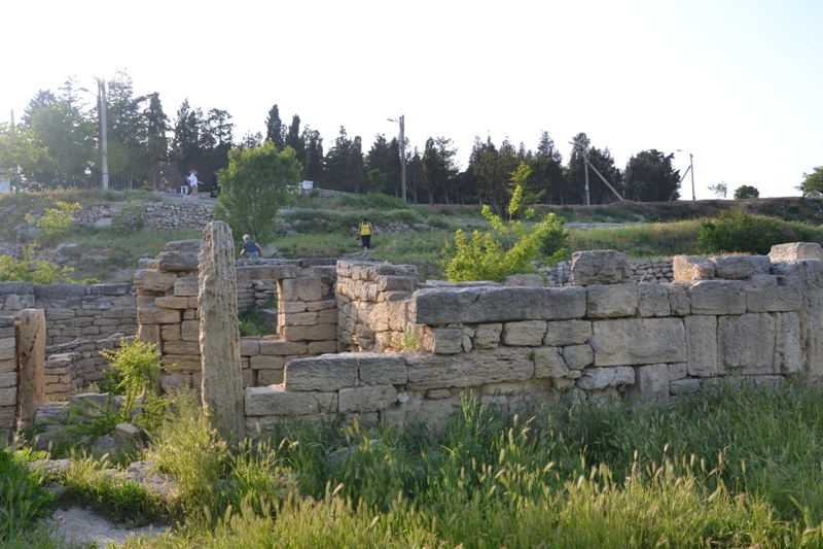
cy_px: 274
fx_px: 754
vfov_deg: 40.0
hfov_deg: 57.2
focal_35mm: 33
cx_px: 412
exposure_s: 1/400
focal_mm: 22
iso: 400
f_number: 8
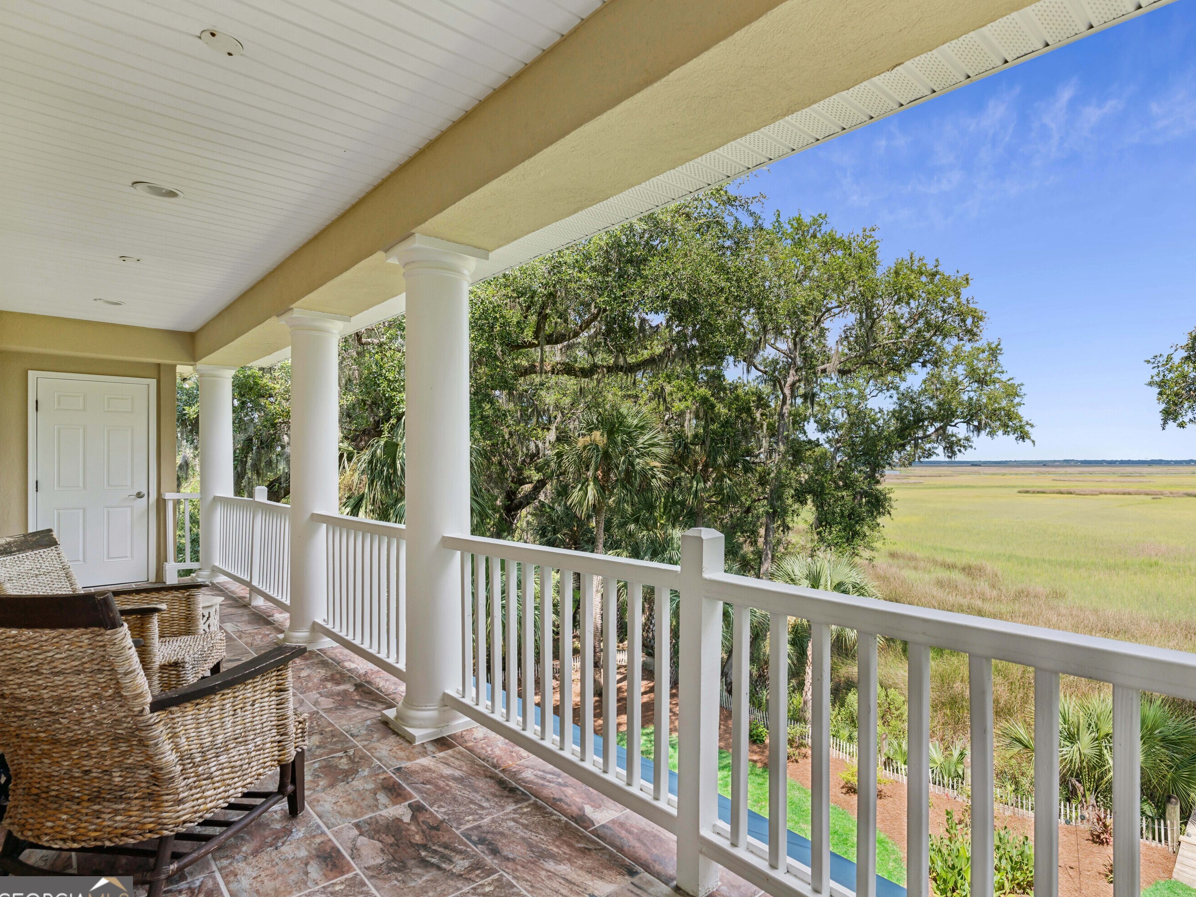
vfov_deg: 68.7
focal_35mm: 19
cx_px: 690
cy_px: 459
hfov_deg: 84.1
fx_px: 656
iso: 250
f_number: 7.1
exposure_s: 1/200
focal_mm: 17
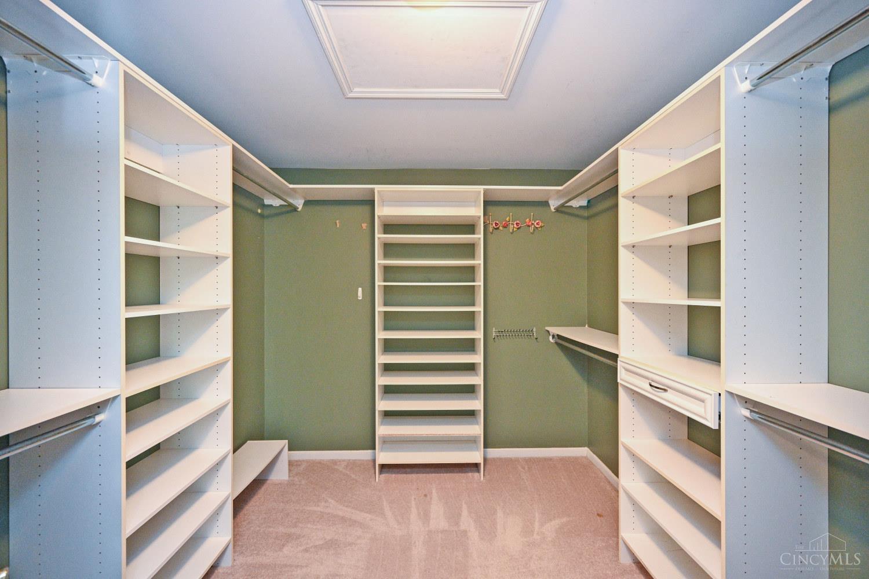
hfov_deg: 104.3
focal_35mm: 14
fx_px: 338
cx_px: 434
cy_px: 290
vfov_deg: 81.2
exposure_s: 1/60
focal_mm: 14
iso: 3600
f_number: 4
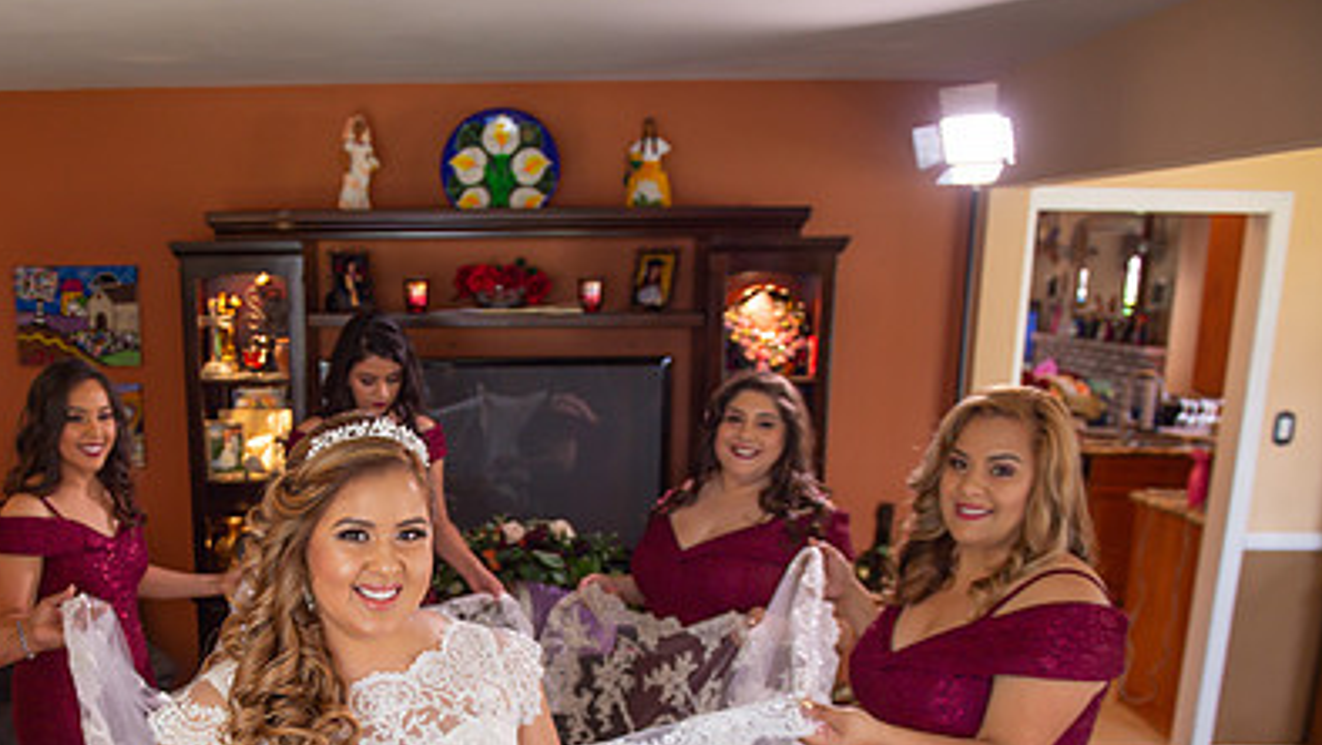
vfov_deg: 31.0
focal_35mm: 37
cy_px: 624
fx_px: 1298
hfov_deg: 52.6
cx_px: 409
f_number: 3.2
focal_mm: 24
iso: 400
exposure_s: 1/60
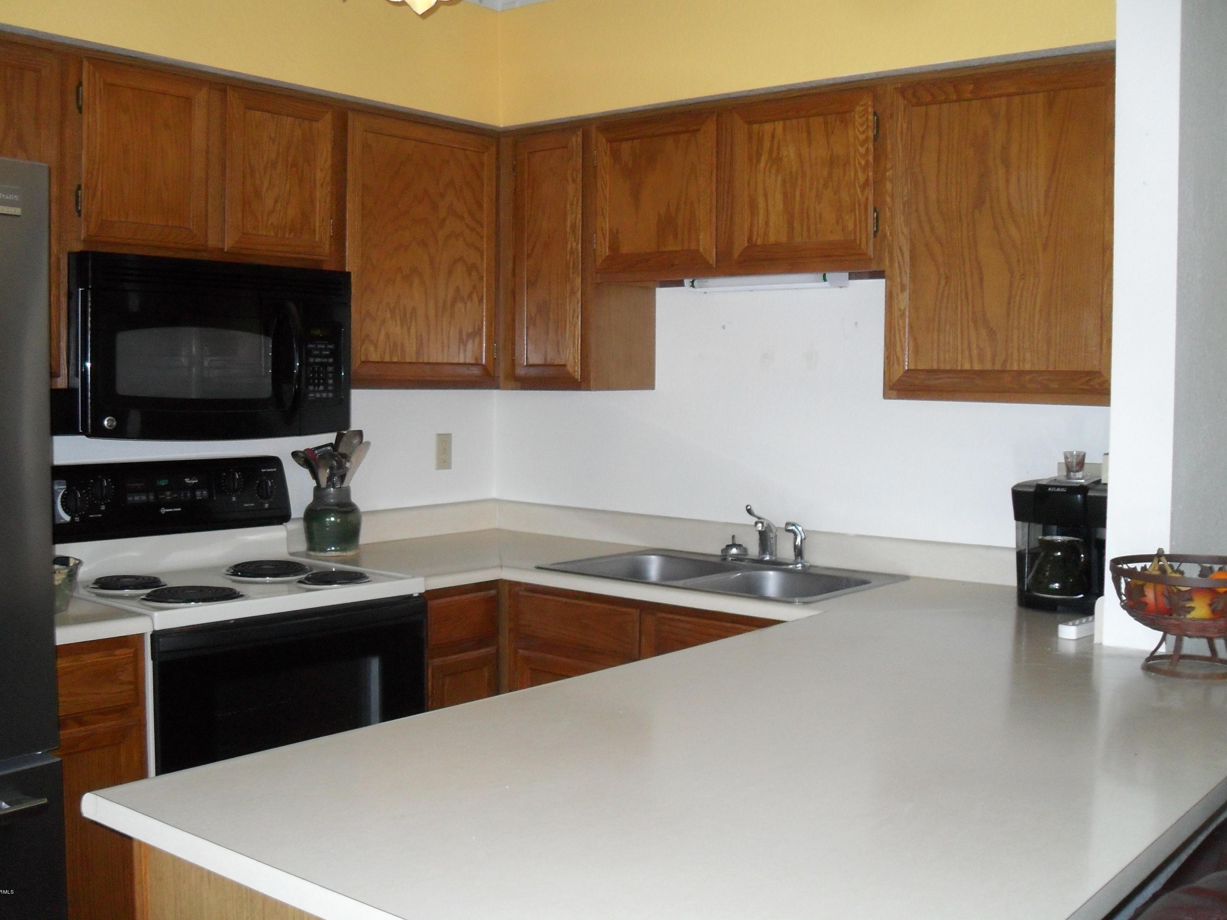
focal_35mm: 37
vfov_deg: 38.6
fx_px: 1311
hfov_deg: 50.1
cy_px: 436
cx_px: 622
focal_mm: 6.2
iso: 200
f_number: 2.8
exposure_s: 1/45
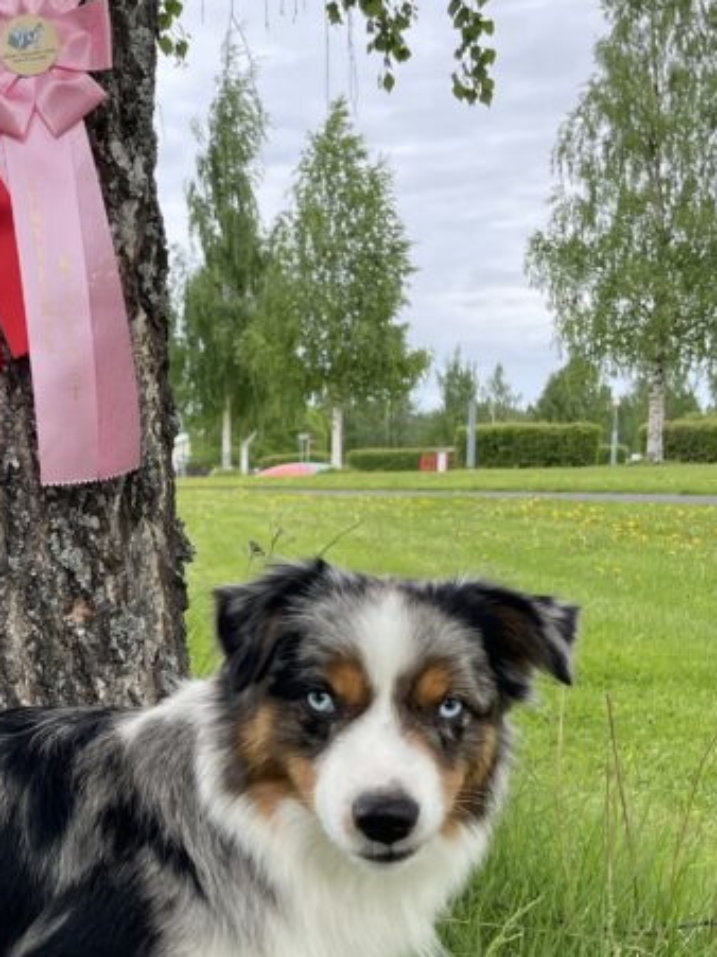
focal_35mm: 59
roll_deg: +3.5
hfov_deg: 24.0
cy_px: 690
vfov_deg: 32.2
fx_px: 1630
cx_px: 45
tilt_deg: -5.8
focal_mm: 4.2
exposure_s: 1/807
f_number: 1.6
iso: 32
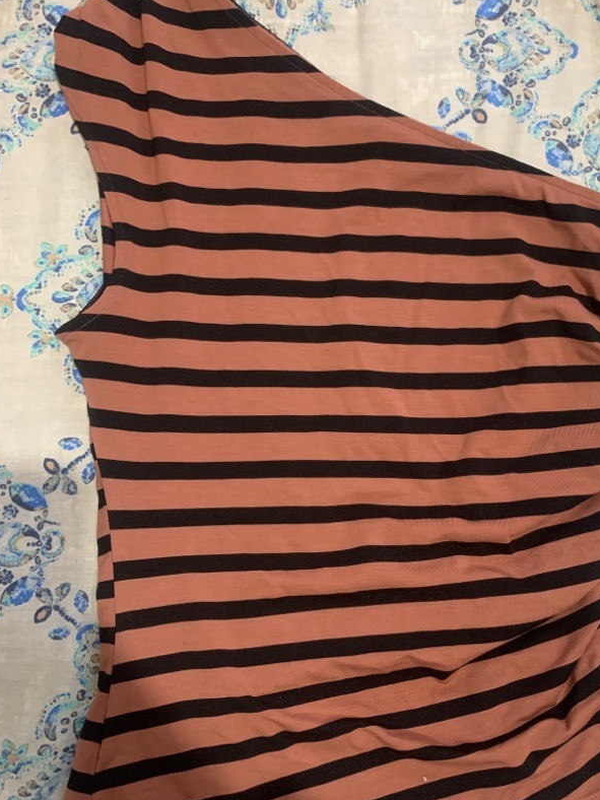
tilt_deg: -86.3
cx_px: 369
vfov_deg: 55.3
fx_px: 763
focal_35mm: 33
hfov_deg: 42.7
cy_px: 440
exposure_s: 1/33
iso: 400
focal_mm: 4.25
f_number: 1.8
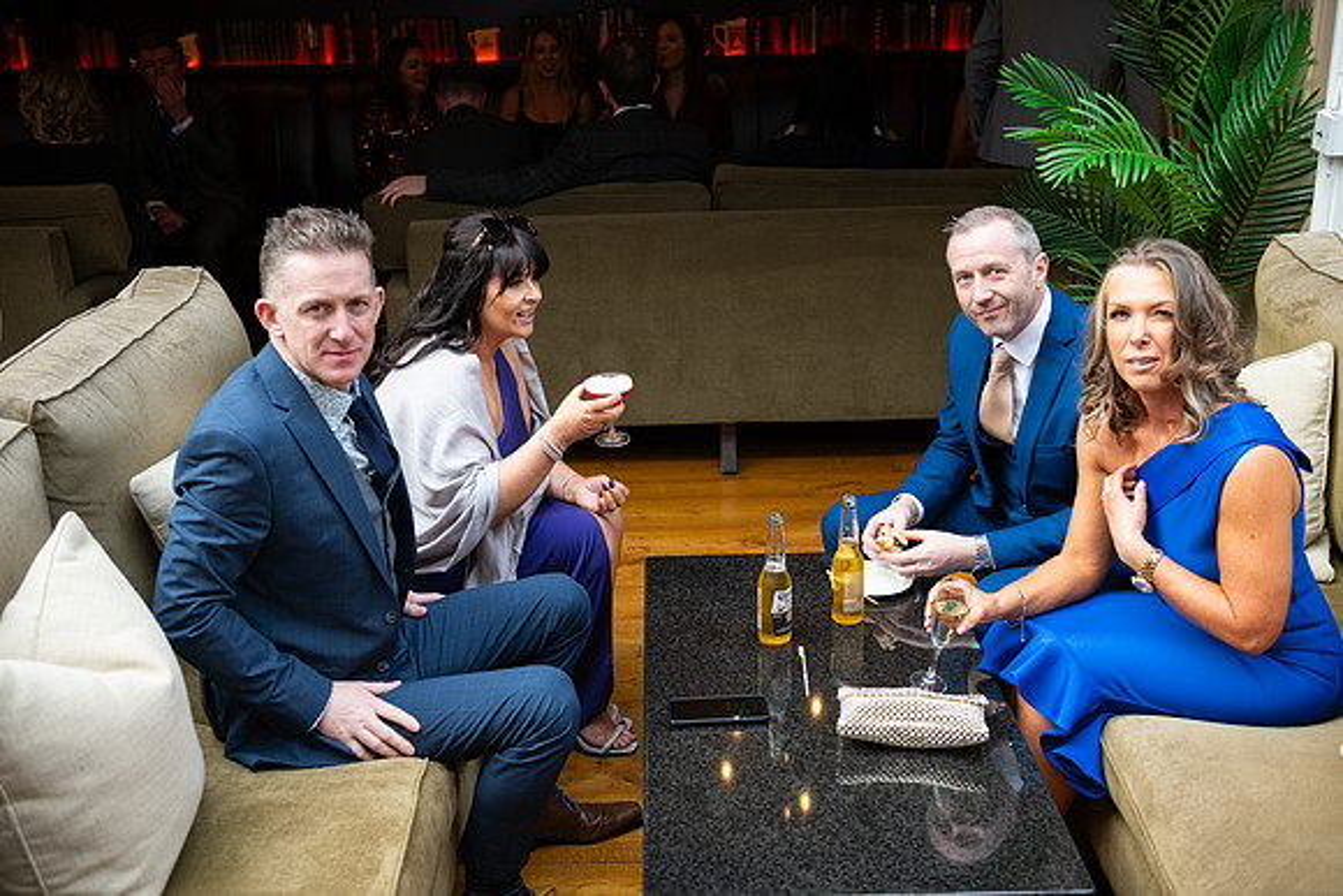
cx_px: 672
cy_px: 448
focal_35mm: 38
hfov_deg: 50.7
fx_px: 1418
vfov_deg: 35.1
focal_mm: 38
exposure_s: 1/160
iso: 250
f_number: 3.5
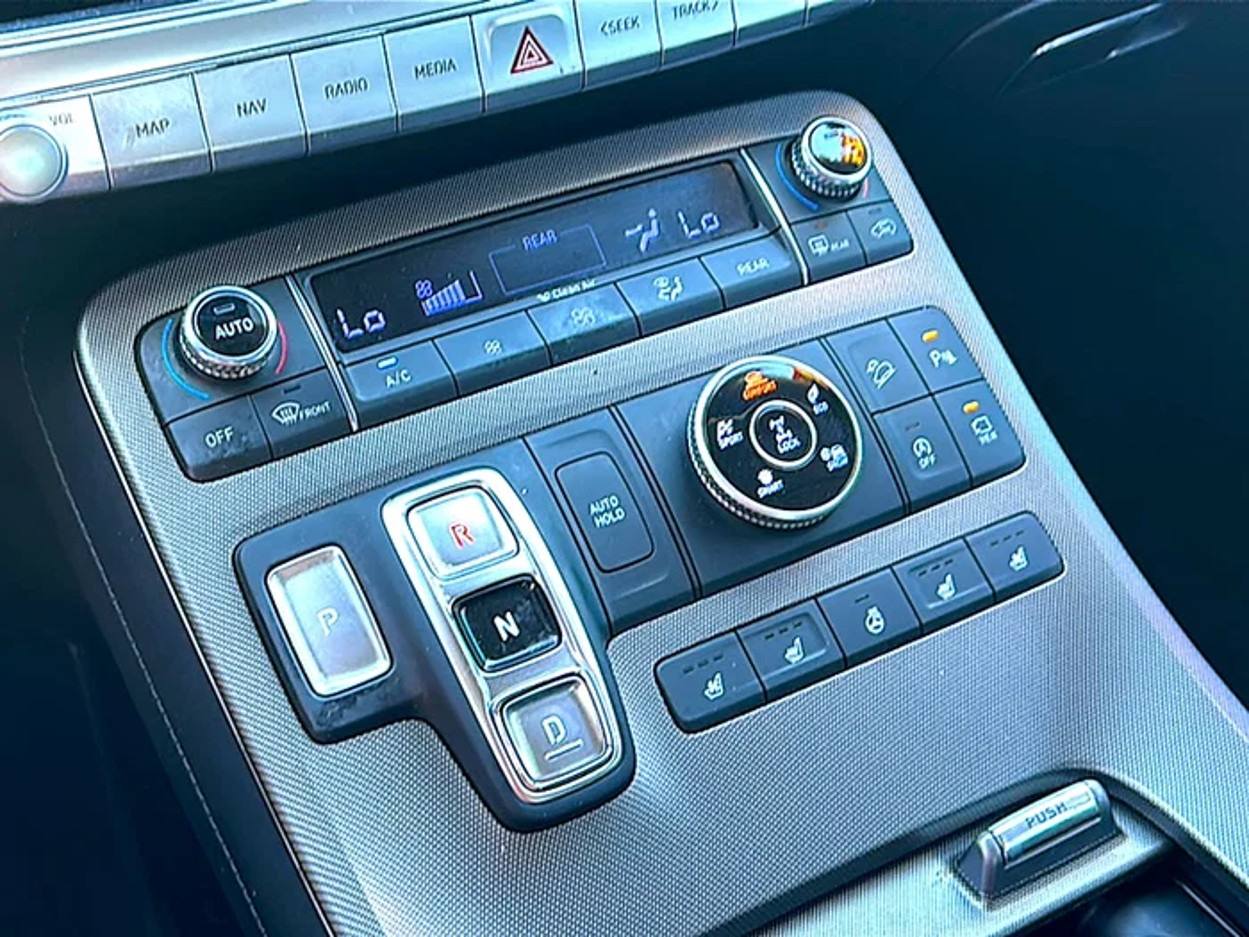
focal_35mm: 41
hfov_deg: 45.8
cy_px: 468
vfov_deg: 35.1
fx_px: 1479
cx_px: 624
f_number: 1.78
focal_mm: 6.86
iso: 64
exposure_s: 1/40
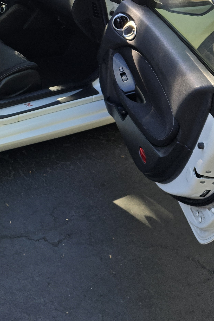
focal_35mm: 51
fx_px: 455
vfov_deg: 37.6
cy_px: 68
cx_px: -48
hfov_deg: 23.9
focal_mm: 5.4
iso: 80
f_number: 1.8
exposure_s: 1/927
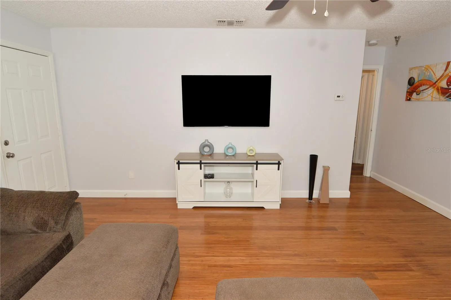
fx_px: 225
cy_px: 150
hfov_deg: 90.1
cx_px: 226
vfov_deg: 67.3
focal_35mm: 18
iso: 800
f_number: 9
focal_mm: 12
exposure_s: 1/50
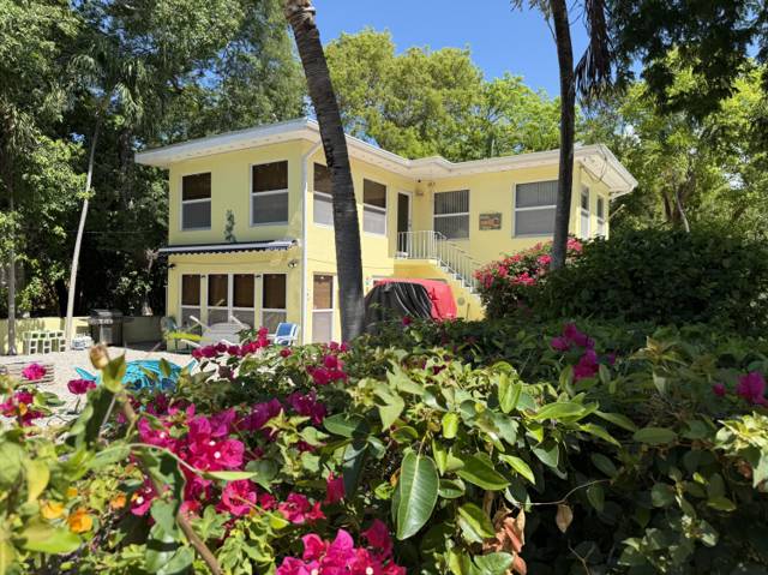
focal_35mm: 24
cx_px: 384
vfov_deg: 56.8
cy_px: 288
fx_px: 532
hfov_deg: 71.6
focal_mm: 6.76
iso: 80
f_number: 1.78
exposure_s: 1/2525
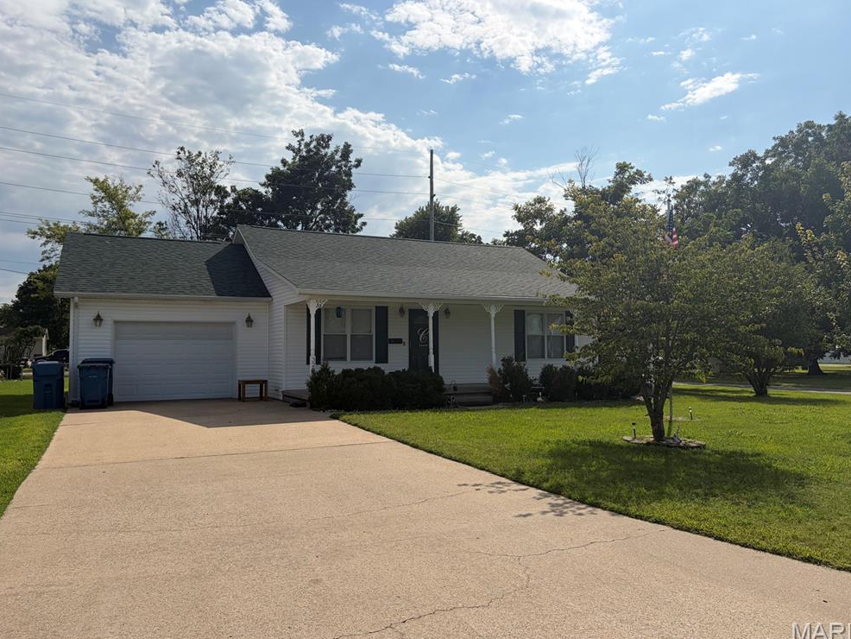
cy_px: 319
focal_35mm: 27
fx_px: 664
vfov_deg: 51.4
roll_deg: +0.2
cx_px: 436
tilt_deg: +3.6
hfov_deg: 65.3
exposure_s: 1/8850
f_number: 1.6
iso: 50
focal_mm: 5.96
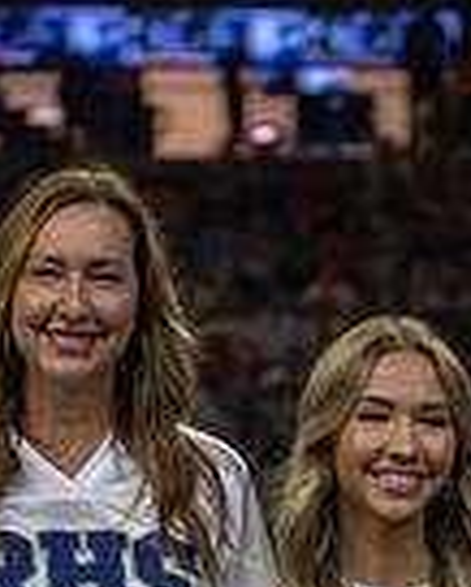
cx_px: 393
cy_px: 970
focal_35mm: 362
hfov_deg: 4.3
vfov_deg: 5.3
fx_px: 6301
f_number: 2.8
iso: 1000
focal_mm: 70
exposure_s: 1/320
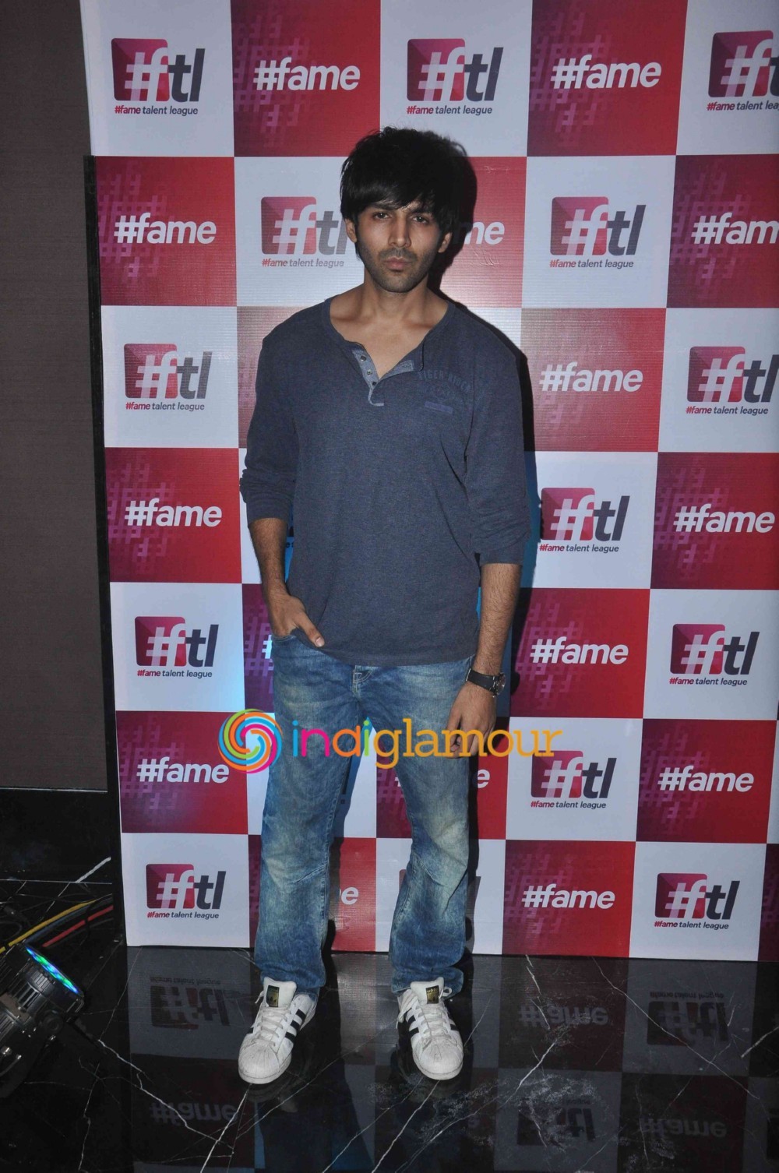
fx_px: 1172
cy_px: 586
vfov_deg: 53.2
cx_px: 390
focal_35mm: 36
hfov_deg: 36.8
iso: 800
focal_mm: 24
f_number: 10
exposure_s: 1/250
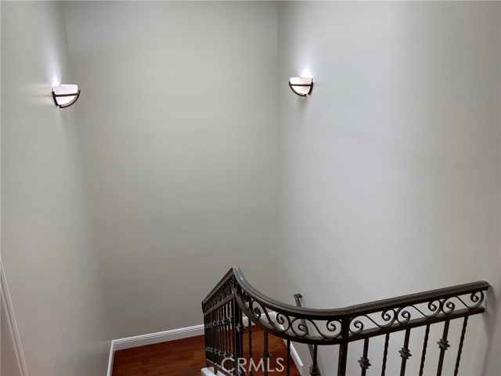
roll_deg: +1.4
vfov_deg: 53.1
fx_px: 376
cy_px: 188
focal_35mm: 26
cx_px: 250
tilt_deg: -17.2
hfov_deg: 67.3
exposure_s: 1/120
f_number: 1.8
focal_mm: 4.25
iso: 64
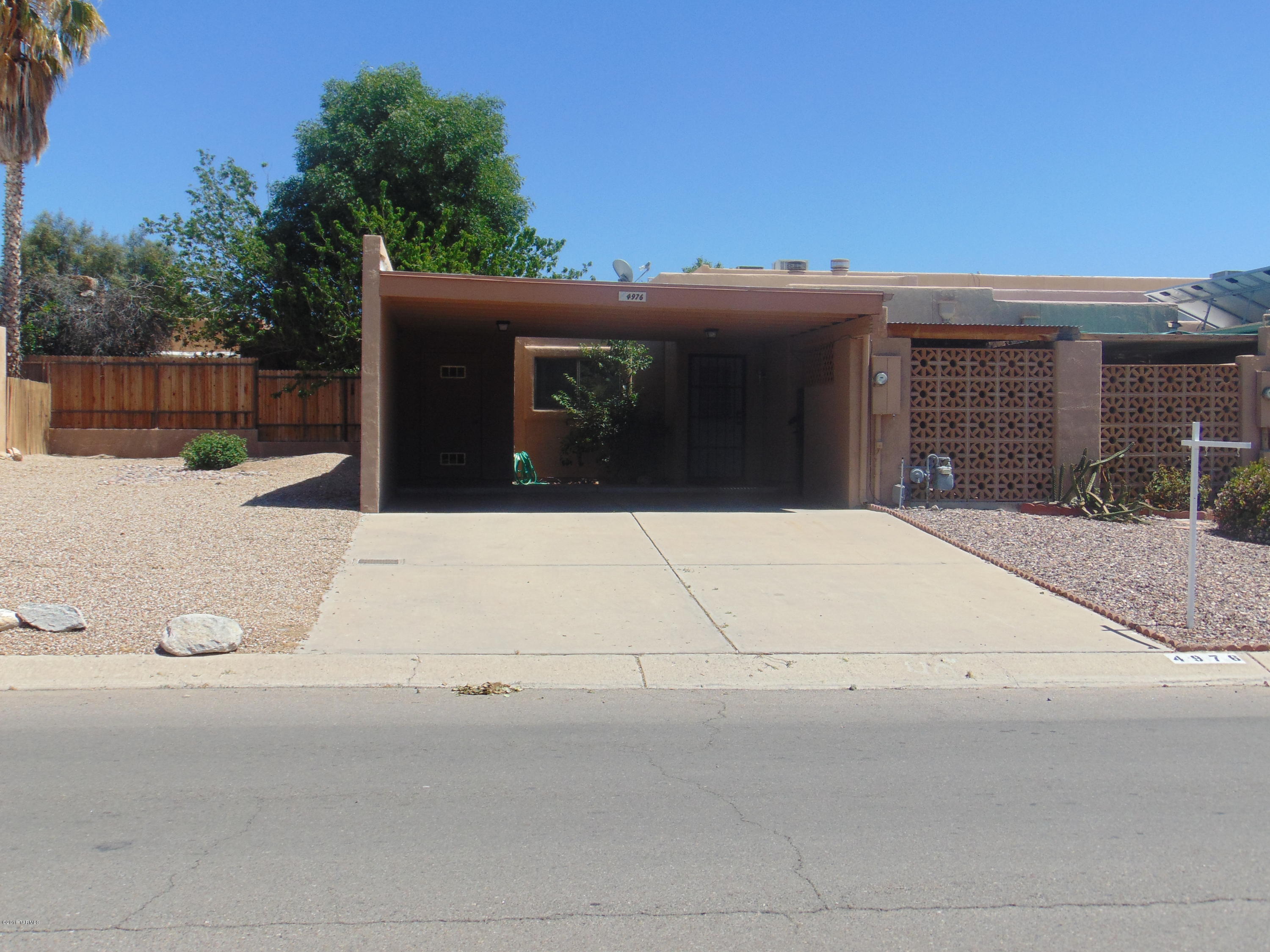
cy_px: 476
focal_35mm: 39
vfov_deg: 36.8
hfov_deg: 47.9
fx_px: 1431
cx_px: 635
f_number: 8.5
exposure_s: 1/250
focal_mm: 6.9
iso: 80
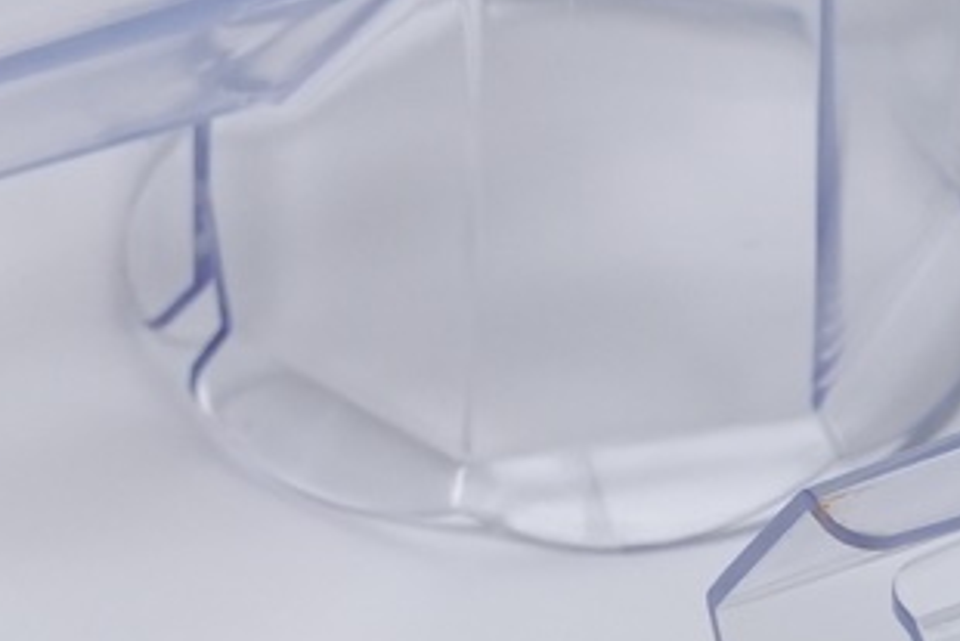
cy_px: -68
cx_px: 111
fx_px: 12539
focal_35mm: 470
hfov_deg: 4.4
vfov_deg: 2.9
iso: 800
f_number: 5.6
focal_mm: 54
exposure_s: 1/250
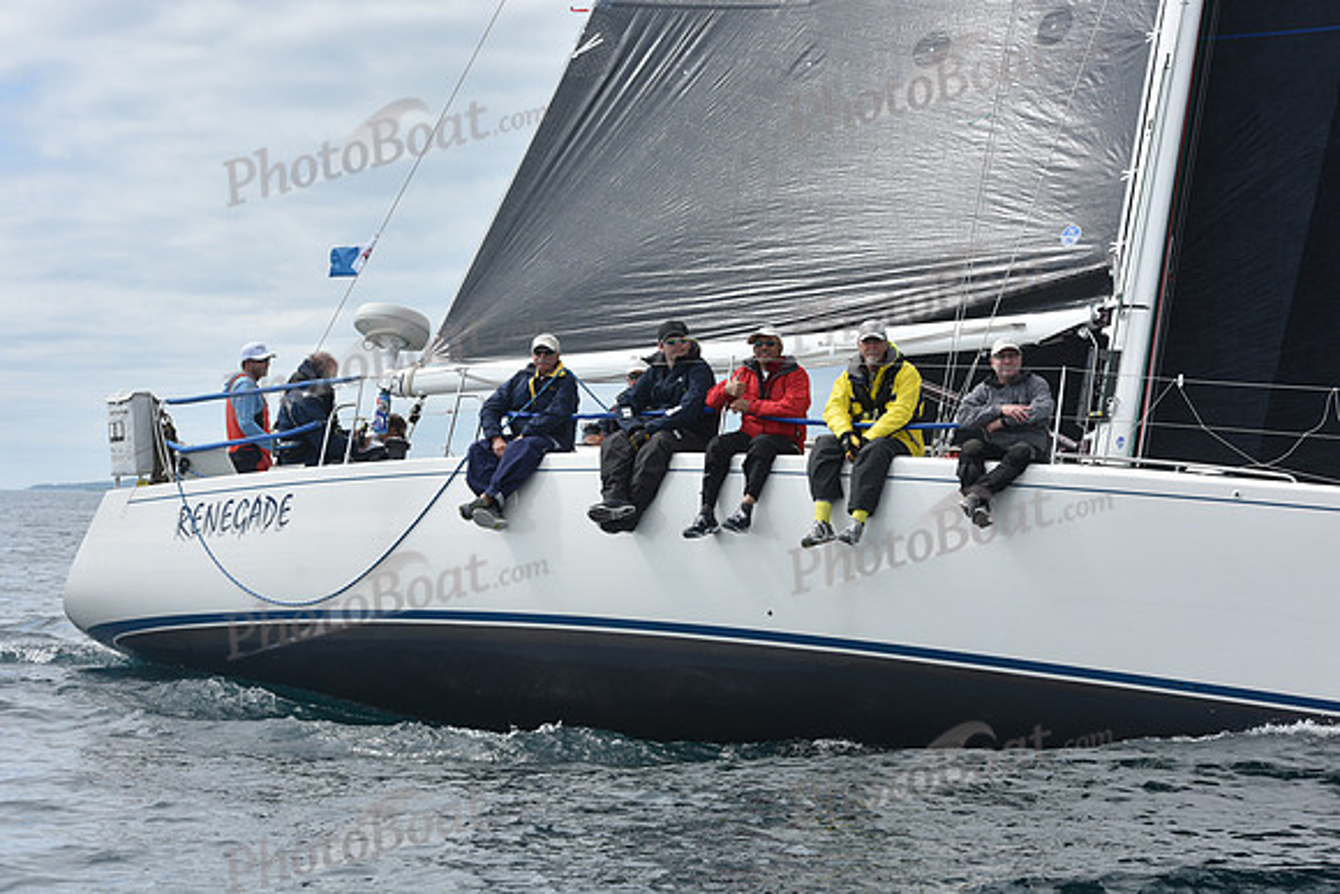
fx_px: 3425
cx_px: 670
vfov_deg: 14.9
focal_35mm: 92
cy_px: 447
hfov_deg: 22.1
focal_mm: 92
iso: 250
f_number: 9
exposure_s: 1/800
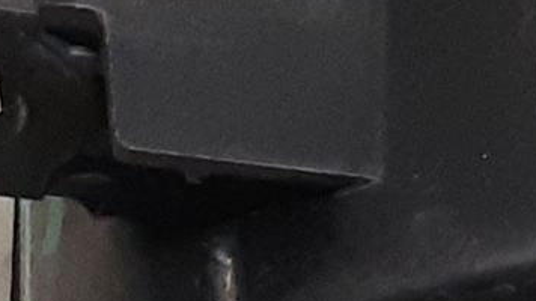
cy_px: 346
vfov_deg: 7.4
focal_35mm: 163
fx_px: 2316
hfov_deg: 13.0
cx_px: 557
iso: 250
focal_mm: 3.93
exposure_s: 1/60
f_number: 1.7
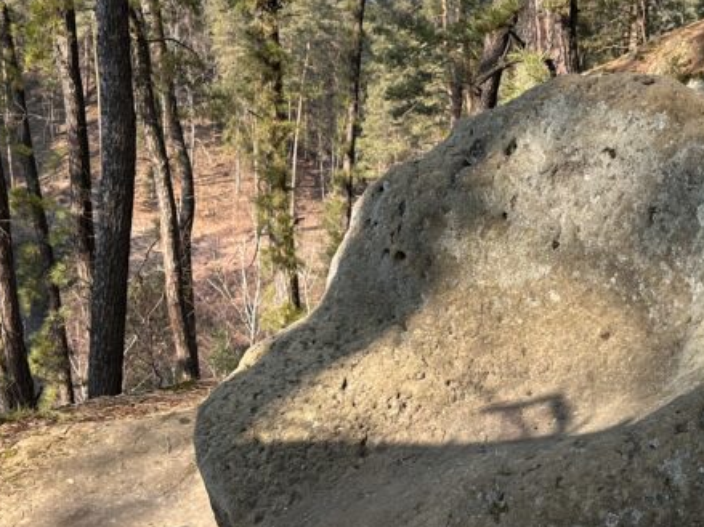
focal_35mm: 56
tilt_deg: -9.0
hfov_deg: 33.3
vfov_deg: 26.1
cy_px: 227
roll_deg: -1.6
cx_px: 569
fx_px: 1139
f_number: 1.78
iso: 80
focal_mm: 6.86
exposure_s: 1/1131
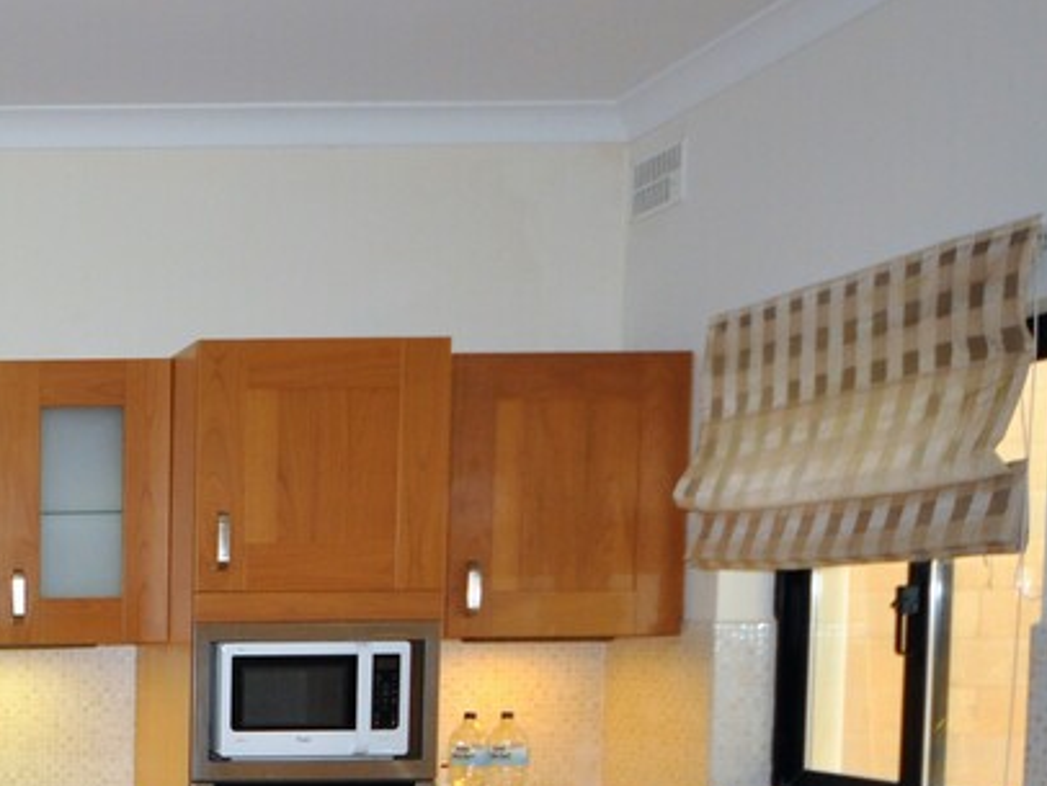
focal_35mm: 47
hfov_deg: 33.0
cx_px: -209
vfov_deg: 29.5
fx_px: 1429
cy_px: 709
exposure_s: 1/60
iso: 800
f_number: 5
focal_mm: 13
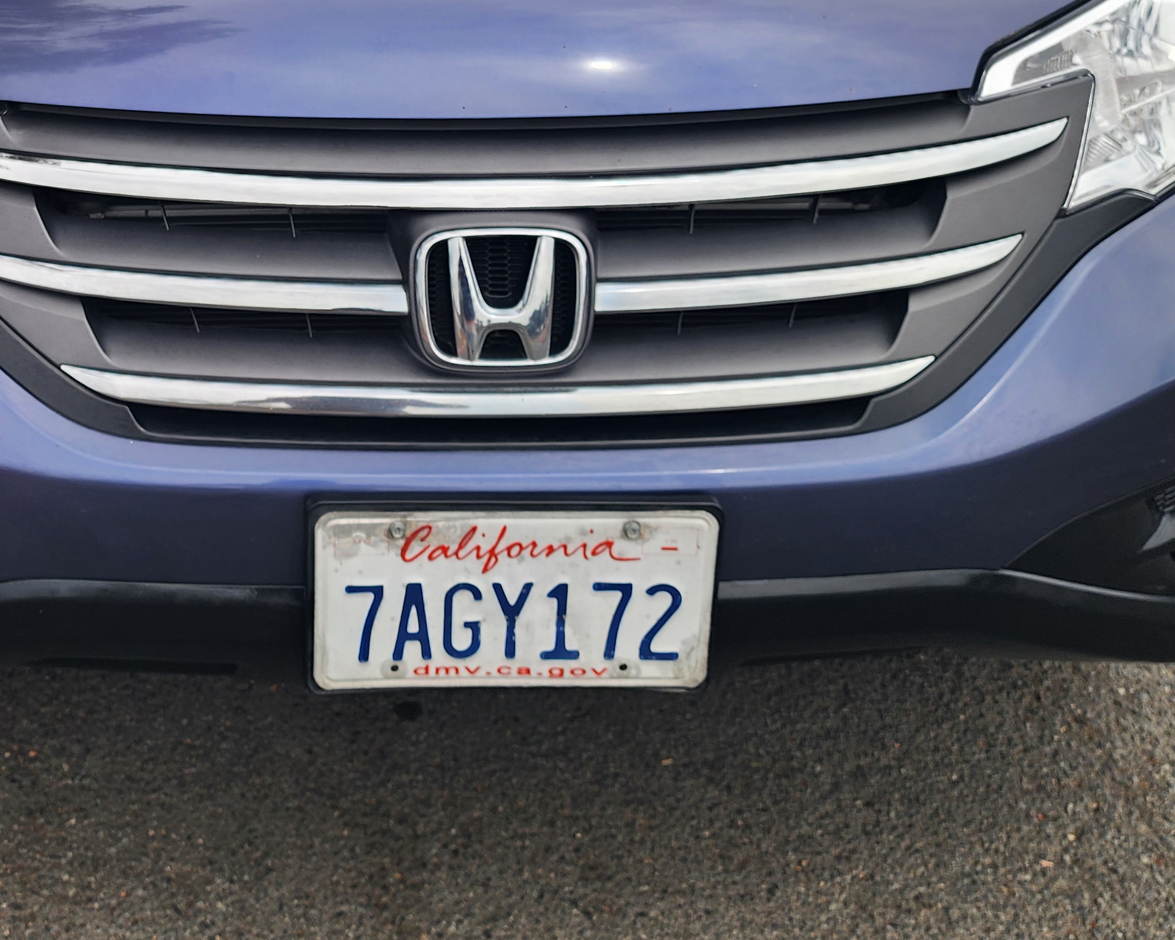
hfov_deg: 38.5
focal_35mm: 47
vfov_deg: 31.2
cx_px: 290
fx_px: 1635
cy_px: 169
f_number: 1.8
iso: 12
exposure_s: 1/673
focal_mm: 6.4
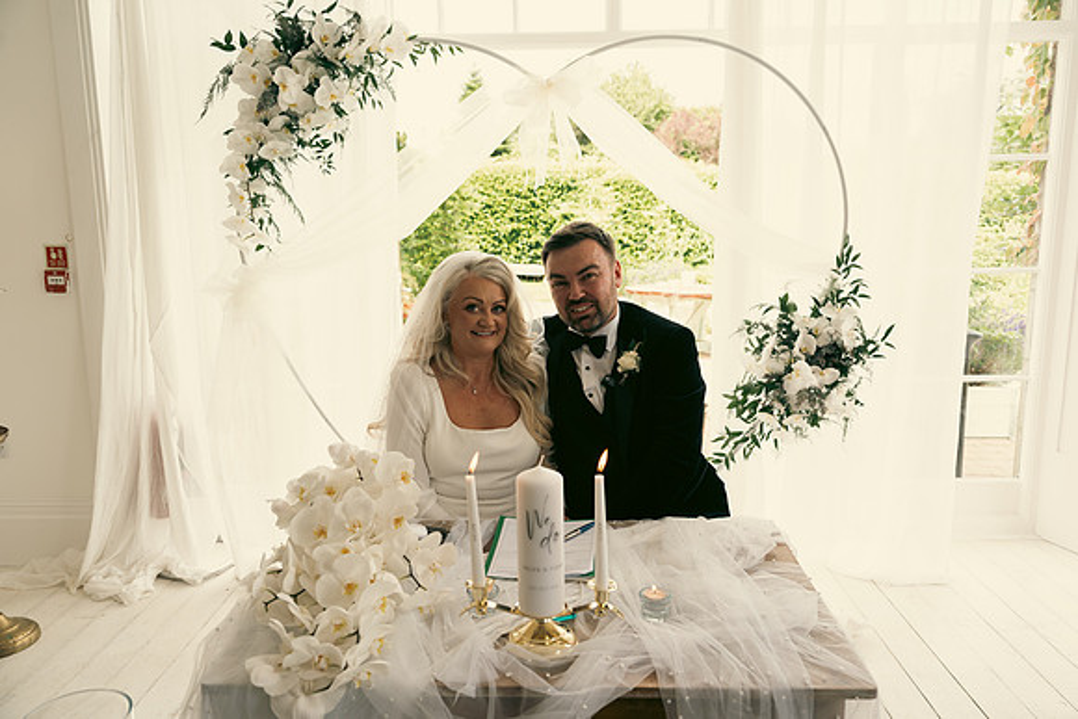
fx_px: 839
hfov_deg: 65.5
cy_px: 360
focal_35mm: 28
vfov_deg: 46.4
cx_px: 539
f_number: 3.5
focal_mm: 28
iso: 125
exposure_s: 1/160
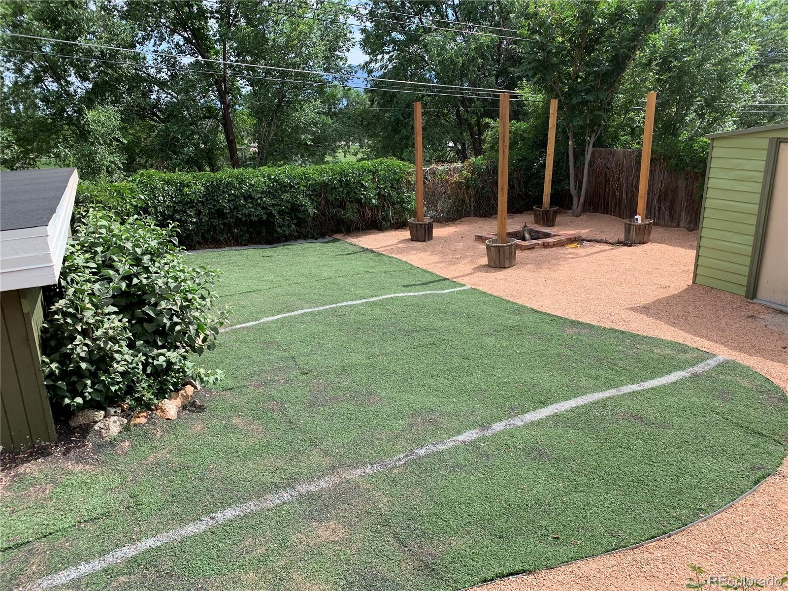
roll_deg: +1.5
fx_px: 592
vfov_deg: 53.1
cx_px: 394
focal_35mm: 26
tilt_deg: -17.8
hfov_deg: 67.3
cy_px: 296
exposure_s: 1/1149
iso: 25
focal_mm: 4.25
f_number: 1.8
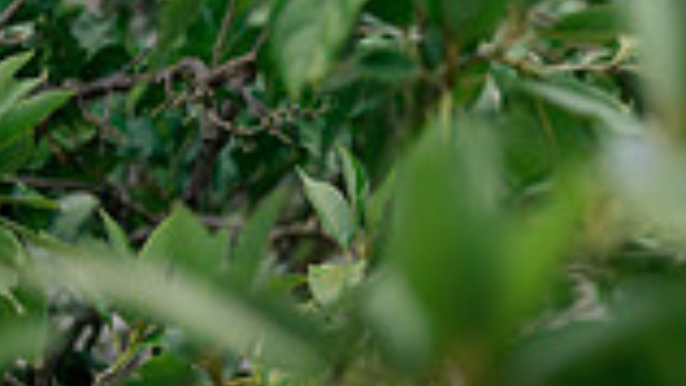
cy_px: 499
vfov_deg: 5.7
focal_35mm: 213
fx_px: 3876
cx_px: 1237
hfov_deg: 9.6
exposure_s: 1/320
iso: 80
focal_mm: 50
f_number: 2
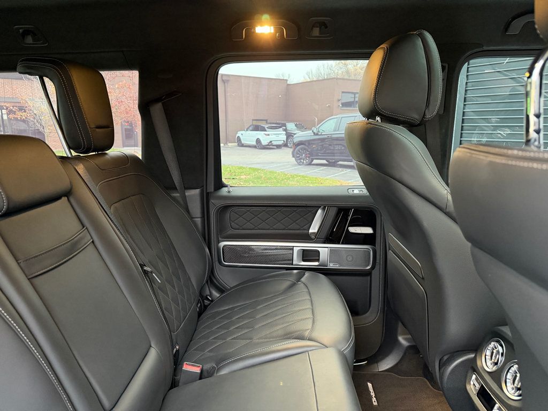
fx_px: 380
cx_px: 274
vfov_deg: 56.8
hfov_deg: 71.6
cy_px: 206
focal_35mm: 24
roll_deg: -0.4
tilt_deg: -10.7
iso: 800
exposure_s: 1/56
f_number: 1.78
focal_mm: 6.76
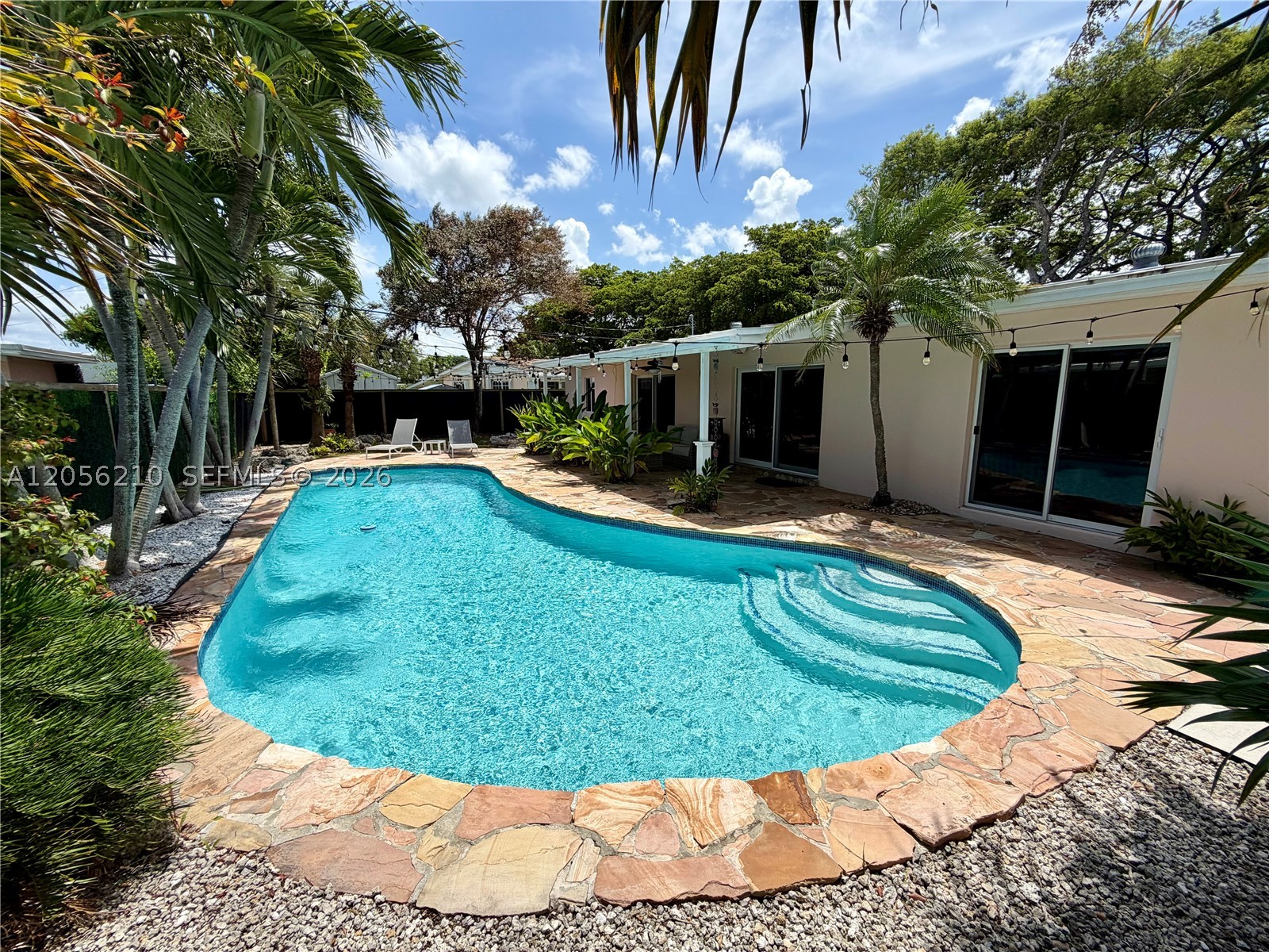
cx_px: 634
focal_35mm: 14
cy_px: 476
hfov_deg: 102.1
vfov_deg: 85.7
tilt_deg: -9.6
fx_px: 513
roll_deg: +0.6
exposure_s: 1/1189
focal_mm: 2.22
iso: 20
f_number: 2.2
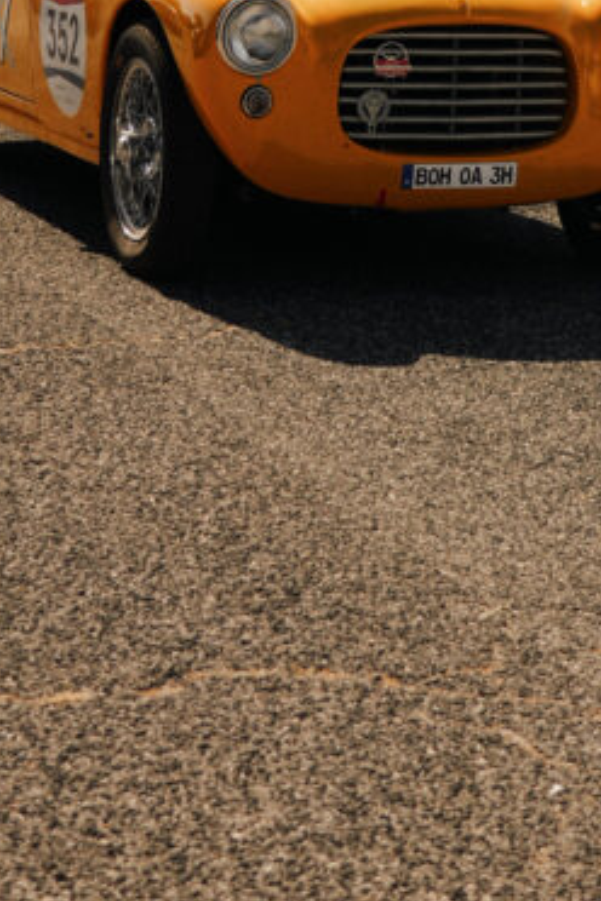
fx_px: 3205
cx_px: 336
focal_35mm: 128
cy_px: -368
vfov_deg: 15.1
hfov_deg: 10.7
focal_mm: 34
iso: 100
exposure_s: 1/500
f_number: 4
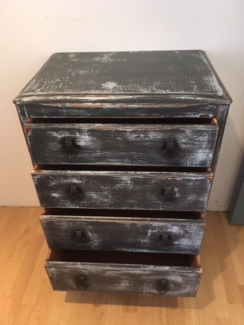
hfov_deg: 48.2
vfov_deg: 61.7
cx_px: 122
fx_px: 273
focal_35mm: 29
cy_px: 162
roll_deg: +1.3
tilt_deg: -39.8
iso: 250
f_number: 2.2
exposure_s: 1/17
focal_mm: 4.15
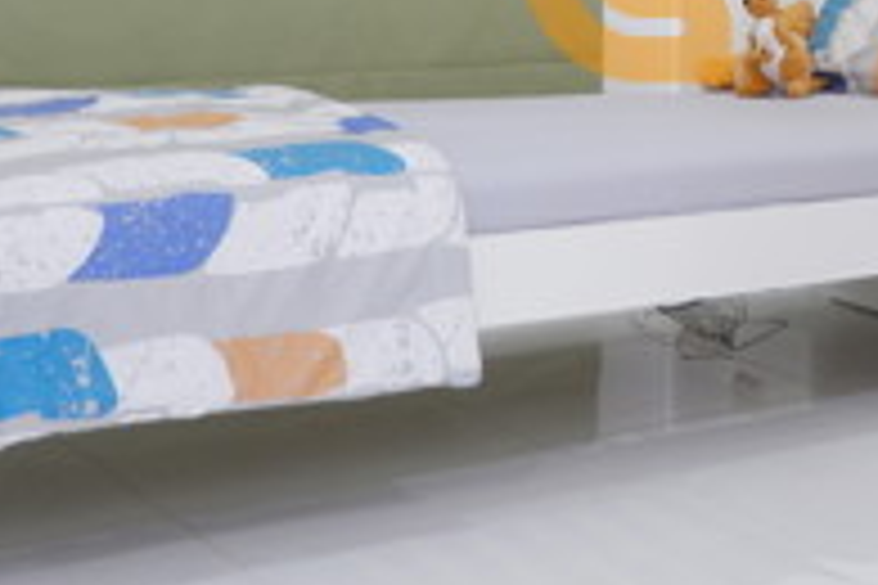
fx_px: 1805
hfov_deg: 24.7
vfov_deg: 17.9
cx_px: 1058
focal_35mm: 74
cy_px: -36
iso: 200
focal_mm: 16
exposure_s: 1/56
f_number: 3.5
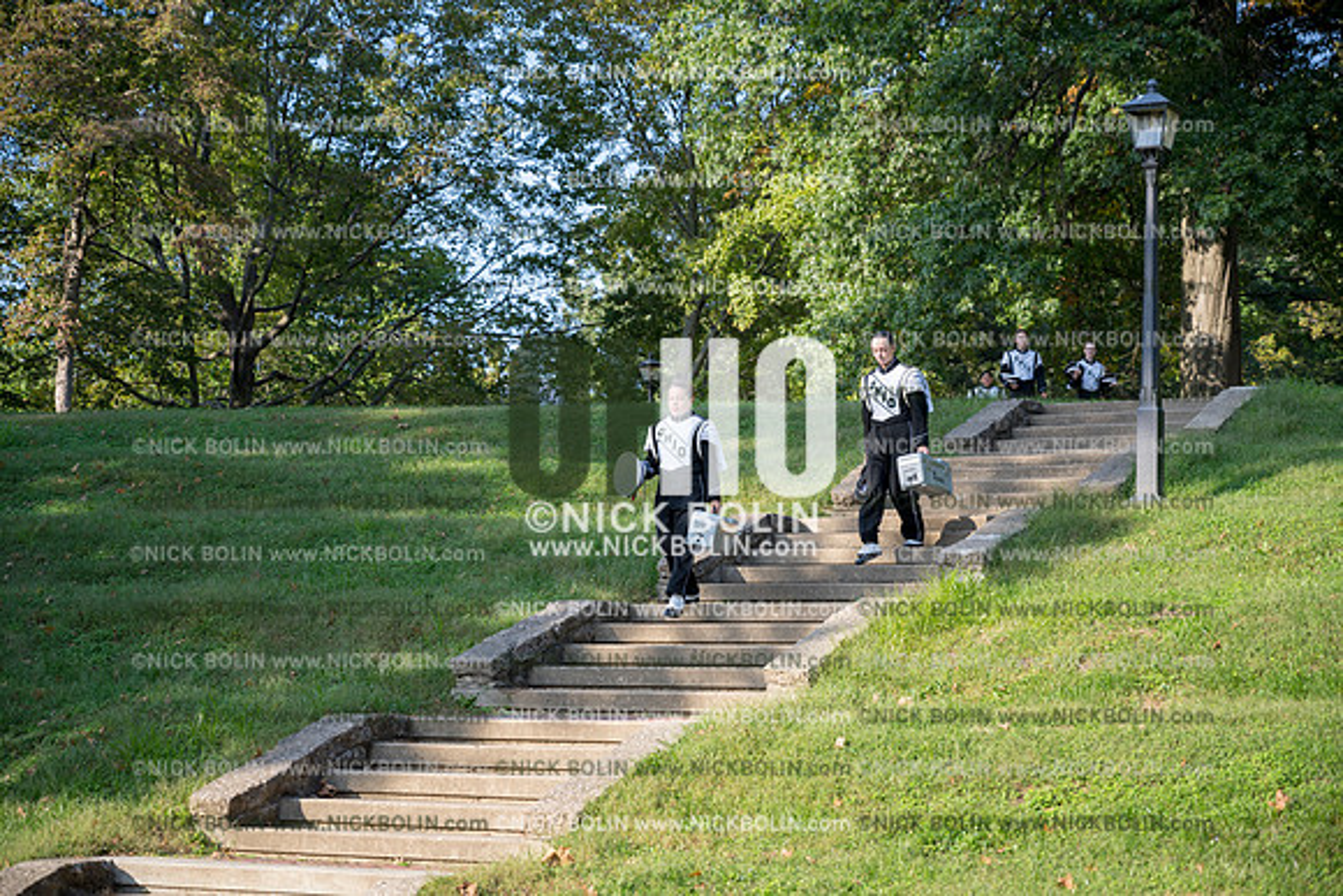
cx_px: 672
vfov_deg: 19.5
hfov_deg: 28.8
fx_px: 2612
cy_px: 448
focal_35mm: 70
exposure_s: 1/500
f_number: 4
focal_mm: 70
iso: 125
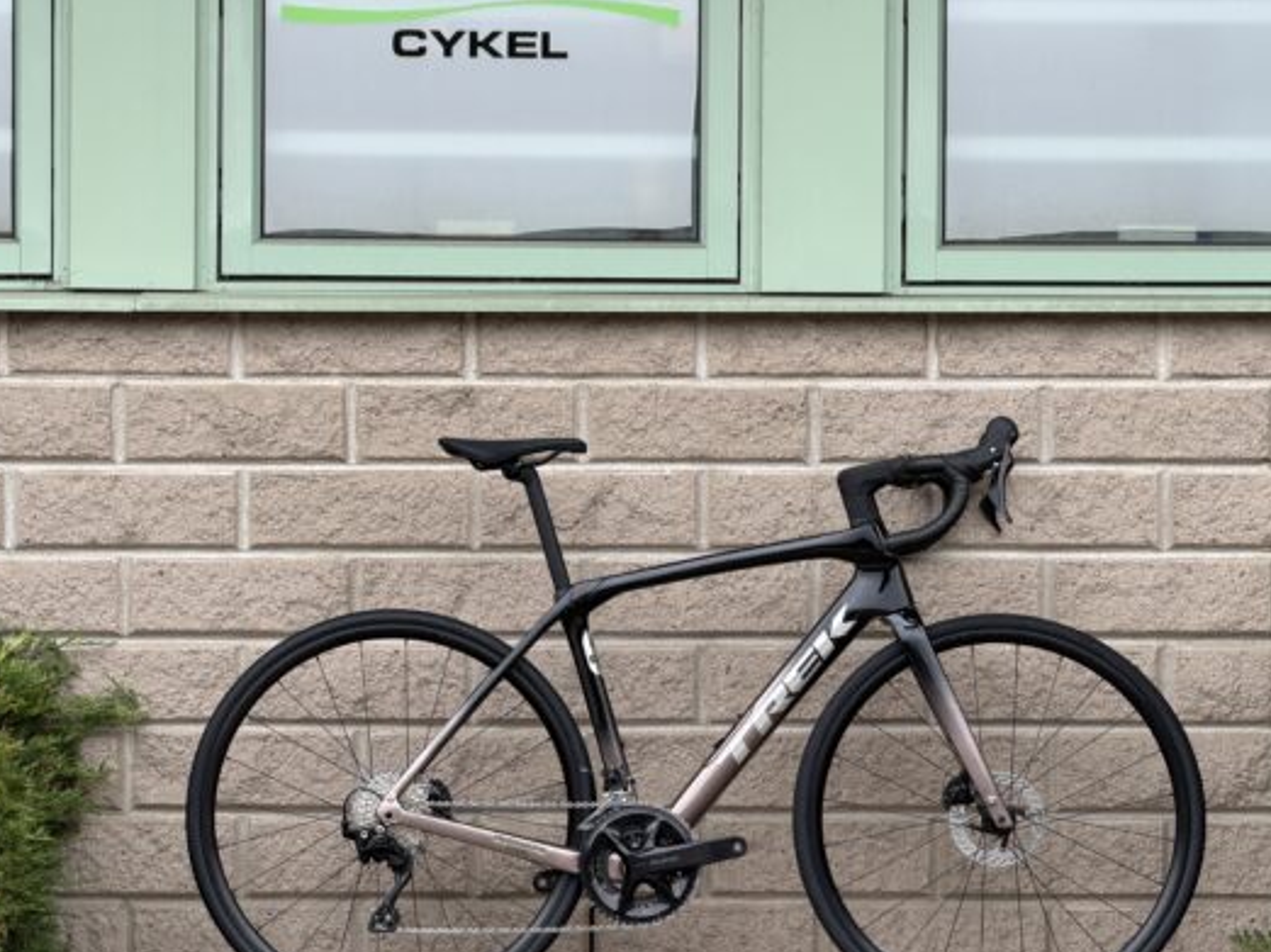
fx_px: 4221
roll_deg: -0.1
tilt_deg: +1.3
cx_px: 657
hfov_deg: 17.1
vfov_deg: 12.9
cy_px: 502
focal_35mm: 115
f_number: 2.8
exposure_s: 1/121
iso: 64
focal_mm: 16.89
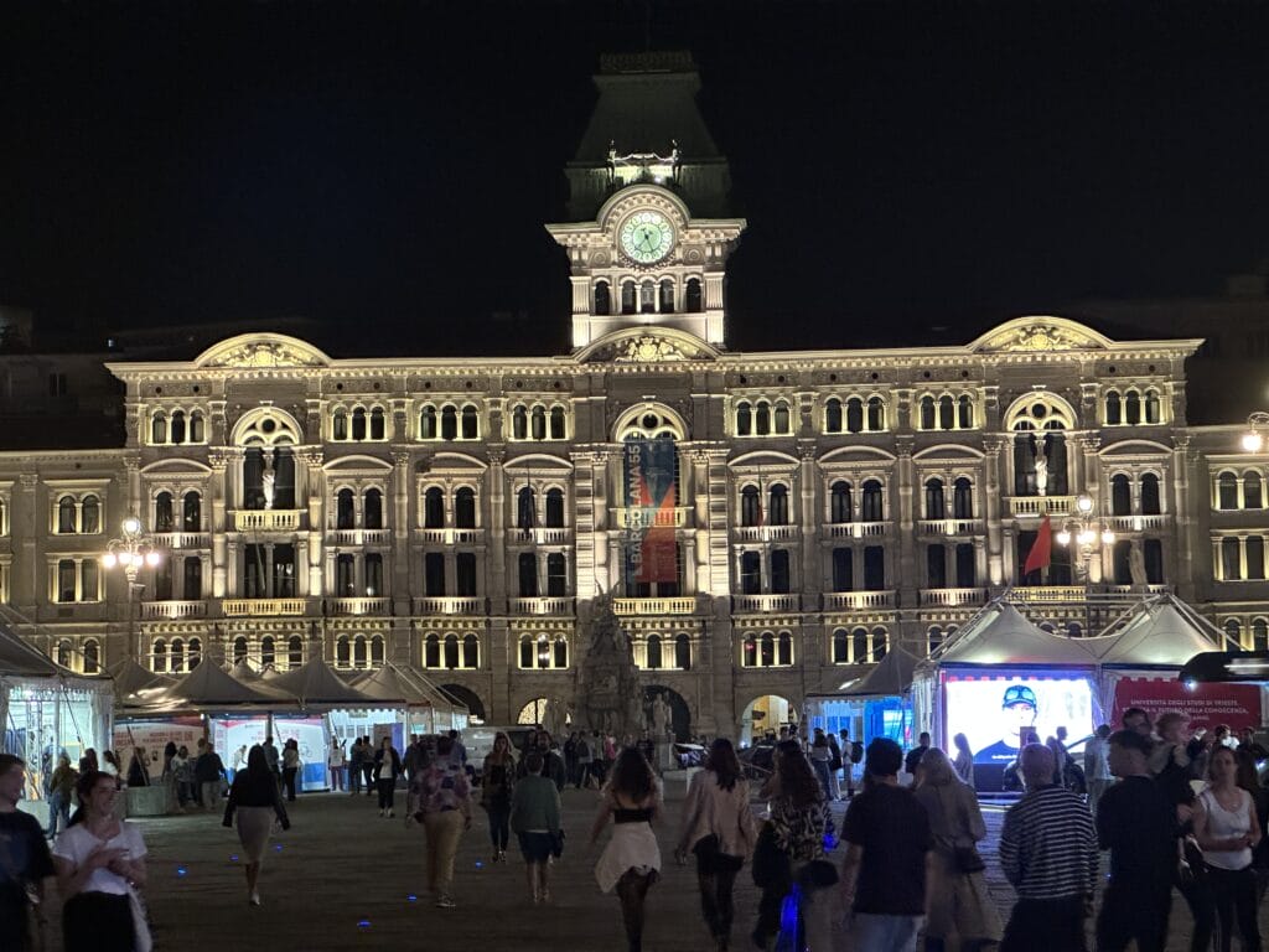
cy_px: 476
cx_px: 634
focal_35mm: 77
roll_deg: -0.1
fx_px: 2823
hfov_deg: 25.3
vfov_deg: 19.1
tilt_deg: +5.2
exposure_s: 1/33
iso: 800
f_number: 2.8
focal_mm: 9
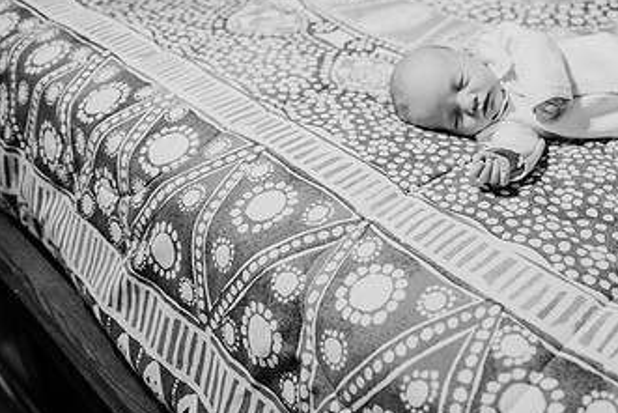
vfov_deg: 31.1
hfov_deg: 43.2
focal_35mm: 42
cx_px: 534
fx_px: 721
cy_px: 81
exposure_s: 1/160
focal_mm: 24
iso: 800
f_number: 2.2
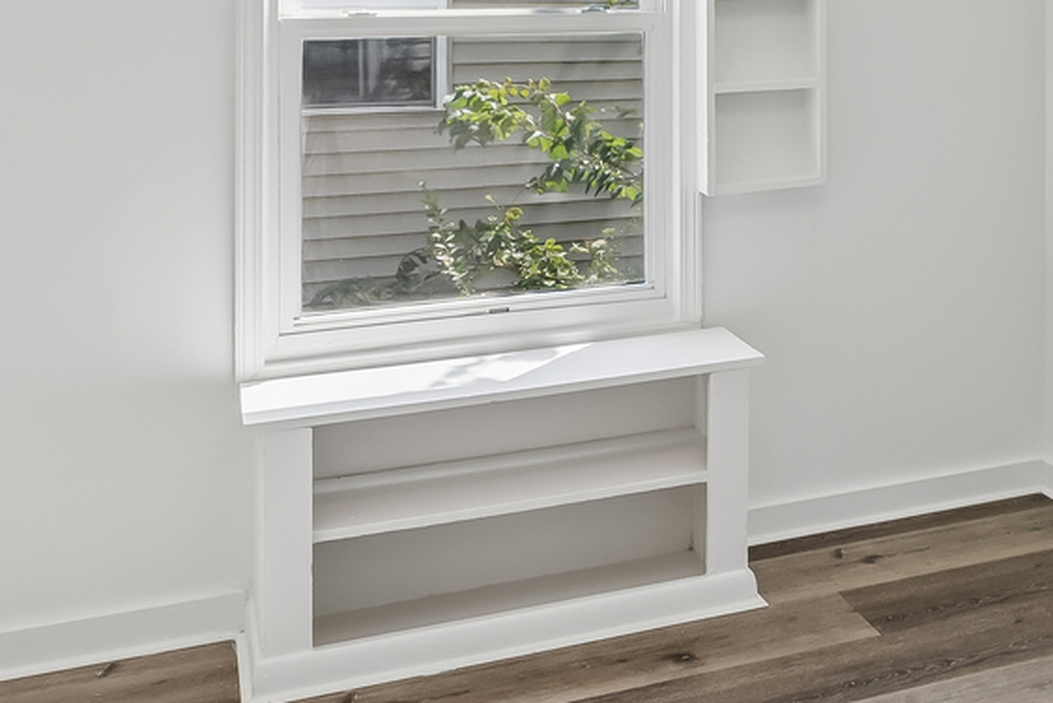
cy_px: 103
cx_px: 872
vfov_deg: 28.4
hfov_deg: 40.6
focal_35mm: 46
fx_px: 1346
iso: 100
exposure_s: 1/20
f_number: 10
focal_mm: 16
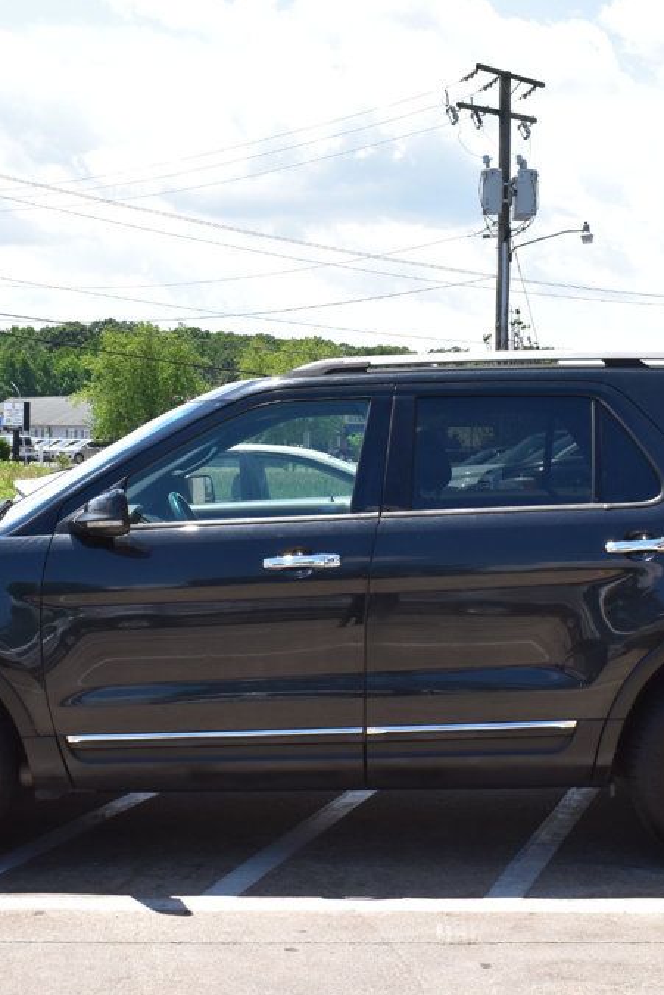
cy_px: 499
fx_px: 1569
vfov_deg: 35.2
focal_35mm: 57
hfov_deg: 23.9
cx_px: 342
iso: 400
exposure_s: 1/400
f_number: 11
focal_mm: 25
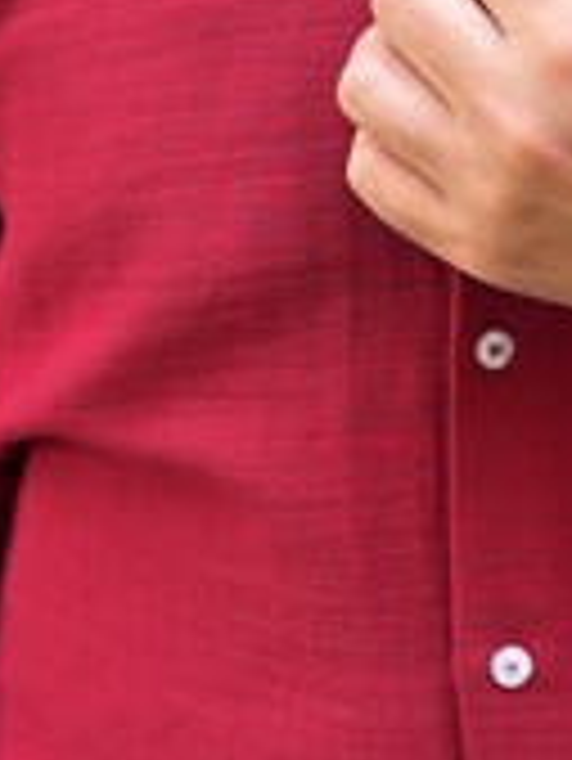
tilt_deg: -20.2
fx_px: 2575
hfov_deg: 12.6
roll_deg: -0.1
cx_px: 500
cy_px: 110
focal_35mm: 117
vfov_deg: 16.6
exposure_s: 1/121
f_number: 1.78
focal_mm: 6.76
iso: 80
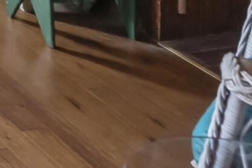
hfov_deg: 13.4
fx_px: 700
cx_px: -390
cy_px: -347
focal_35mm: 100
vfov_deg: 10.0
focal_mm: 14
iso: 1250
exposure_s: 1/100
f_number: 4.5
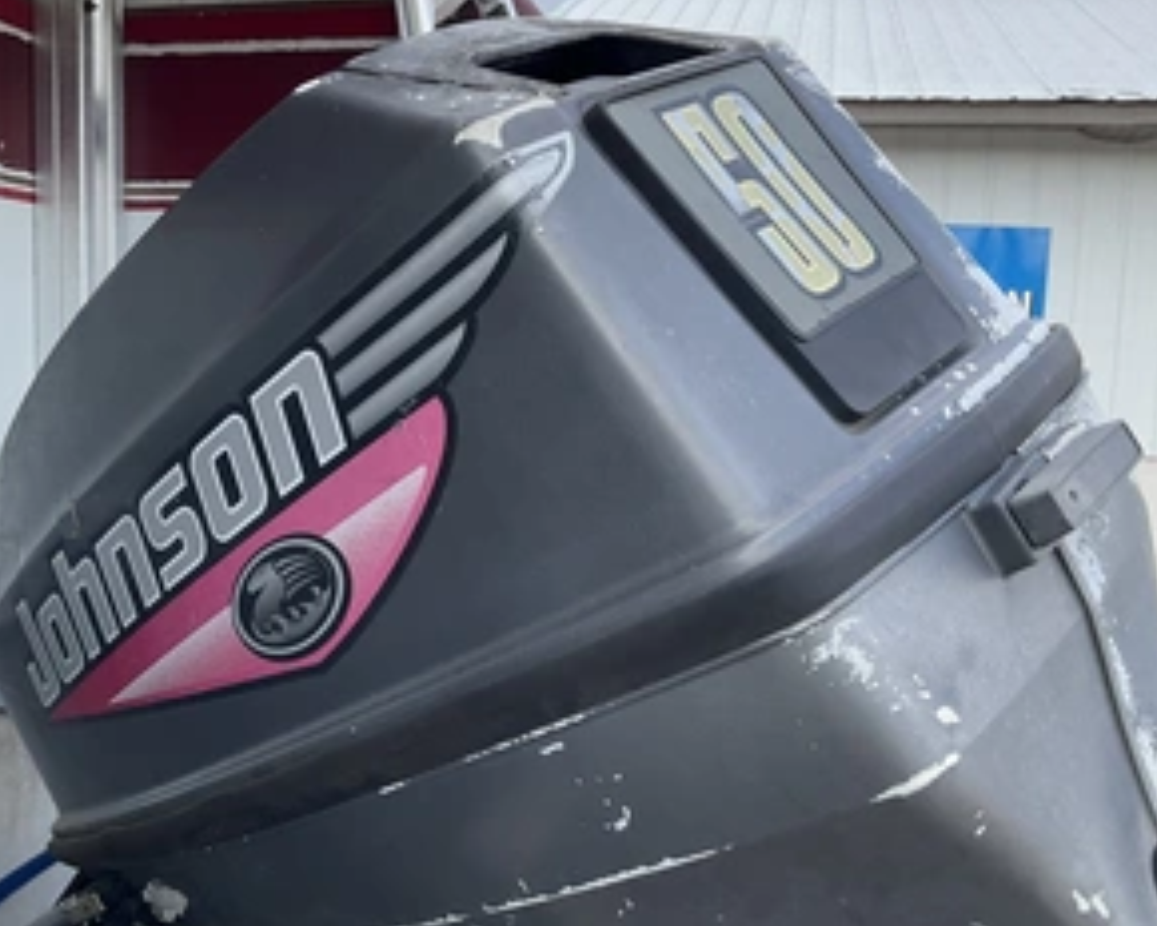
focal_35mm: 39
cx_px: 467
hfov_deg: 46.6
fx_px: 1335
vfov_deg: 38.2
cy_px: 459
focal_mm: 3
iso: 25
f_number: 1.8
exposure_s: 1/362
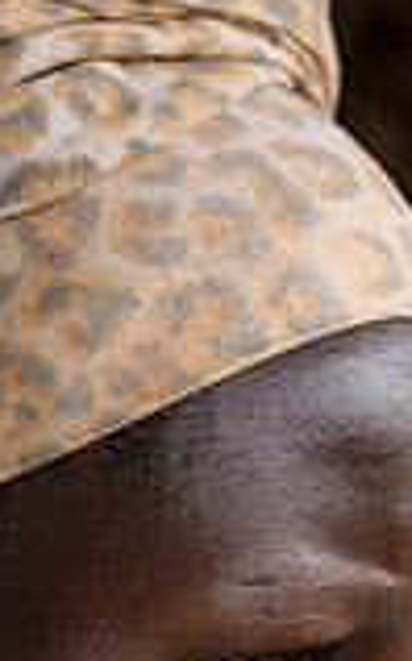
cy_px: 890
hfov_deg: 2.6
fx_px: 9205
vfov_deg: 4.1
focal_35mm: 511
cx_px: 545
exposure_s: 1/200
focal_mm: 177
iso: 250
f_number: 5
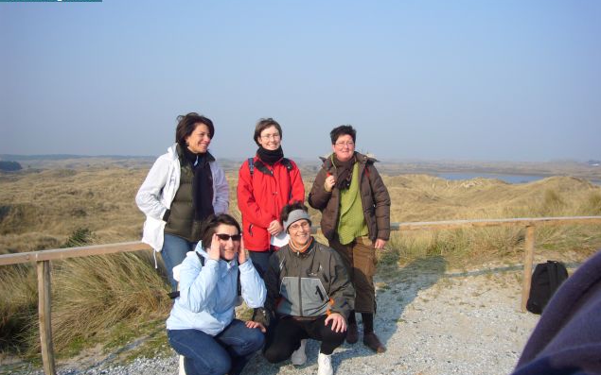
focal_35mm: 31
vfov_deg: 40.6
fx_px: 508
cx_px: 301
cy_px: 207
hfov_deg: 61.2
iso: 80
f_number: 5.6
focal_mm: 4.7
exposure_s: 1/250
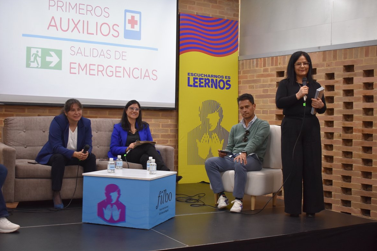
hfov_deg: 44.0
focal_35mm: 45
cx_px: 190
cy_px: 125
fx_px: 466
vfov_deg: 30.2
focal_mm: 29
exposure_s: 1/60
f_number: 4.2
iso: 800
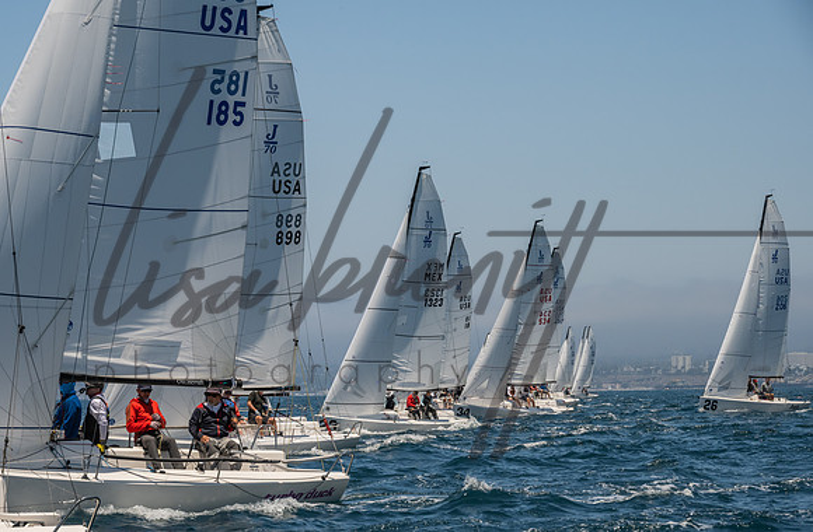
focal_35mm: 98
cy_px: 296
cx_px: 358
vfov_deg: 13.8
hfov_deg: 21.0
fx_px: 2196
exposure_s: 1/1000
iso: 640
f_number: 9
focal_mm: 86
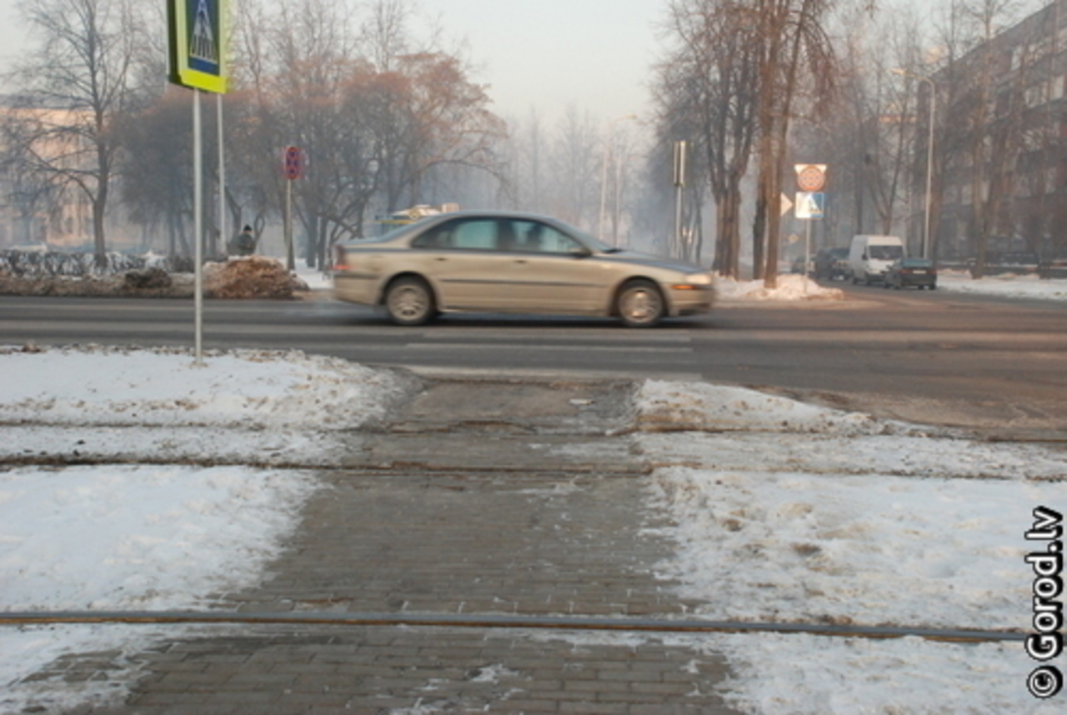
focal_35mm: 46
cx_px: 534
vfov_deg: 29.0
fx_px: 1380
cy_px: 358
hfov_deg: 42.3
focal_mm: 31
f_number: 9.5
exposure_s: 1/125
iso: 800
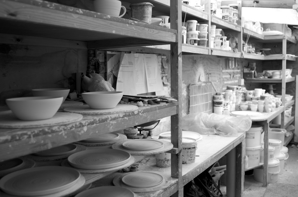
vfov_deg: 36.7
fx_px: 297
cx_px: 149
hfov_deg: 53.2
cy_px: 98
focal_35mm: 36
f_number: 2.8
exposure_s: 1/30
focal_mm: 24
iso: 160
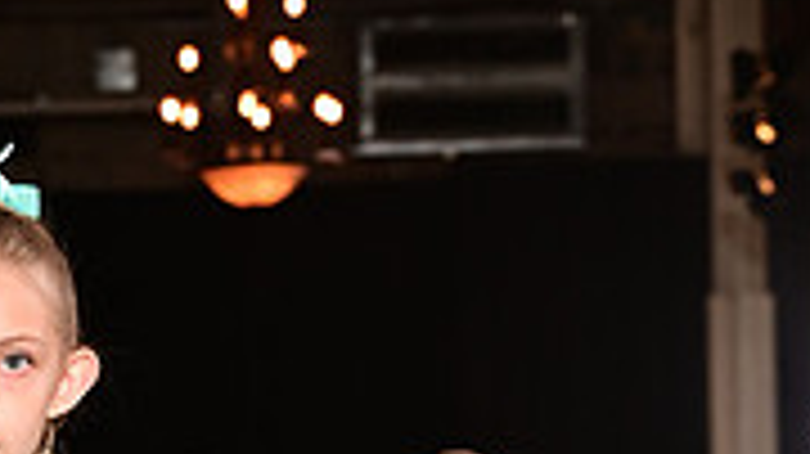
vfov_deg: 3.8
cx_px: 81
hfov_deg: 6.9
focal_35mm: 310
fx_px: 6654
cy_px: 1268
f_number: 6.3
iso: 1000
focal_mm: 92
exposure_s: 1/125
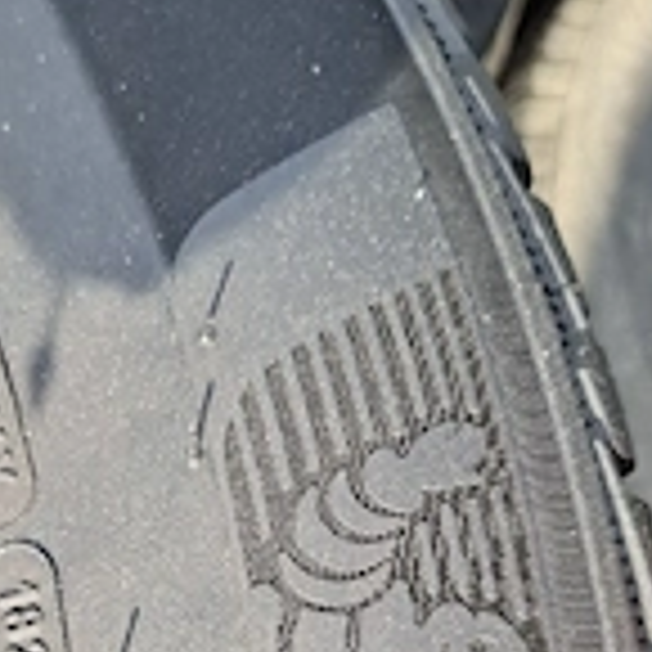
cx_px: 162
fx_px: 1193
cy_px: 670
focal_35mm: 56
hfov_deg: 30.1
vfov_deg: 28.4
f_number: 1.8
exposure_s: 1/303
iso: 50
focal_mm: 5.54
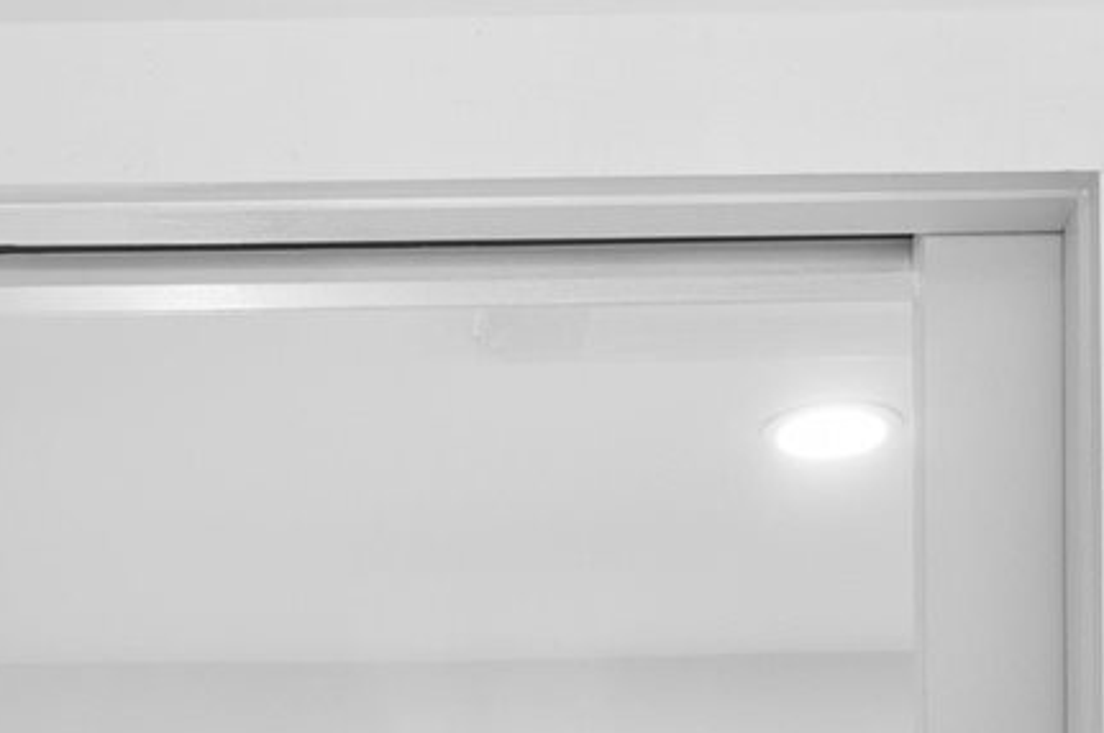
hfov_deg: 18.9
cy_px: 1754
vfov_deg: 10.8
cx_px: 164
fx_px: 3276
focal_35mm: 107
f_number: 7.1
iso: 250
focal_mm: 15
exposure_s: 2.5
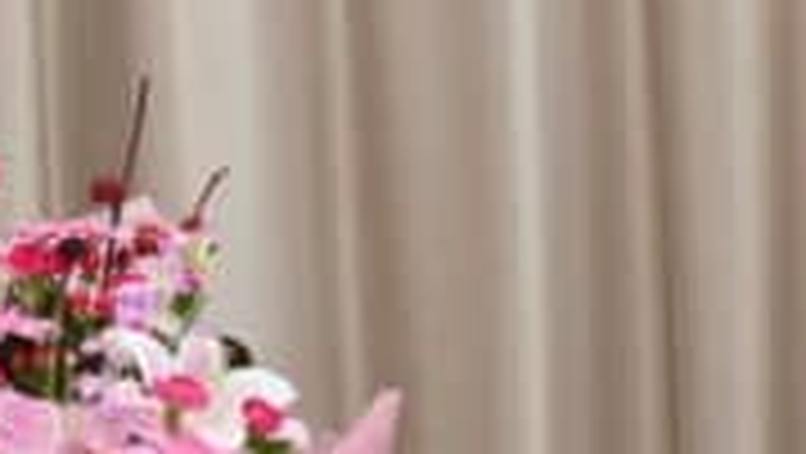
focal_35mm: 198
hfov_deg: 9.3
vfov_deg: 6.0
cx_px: -1355
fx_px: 4235
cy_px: -420
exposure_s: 1/125
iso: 640
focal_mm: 22
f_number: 4
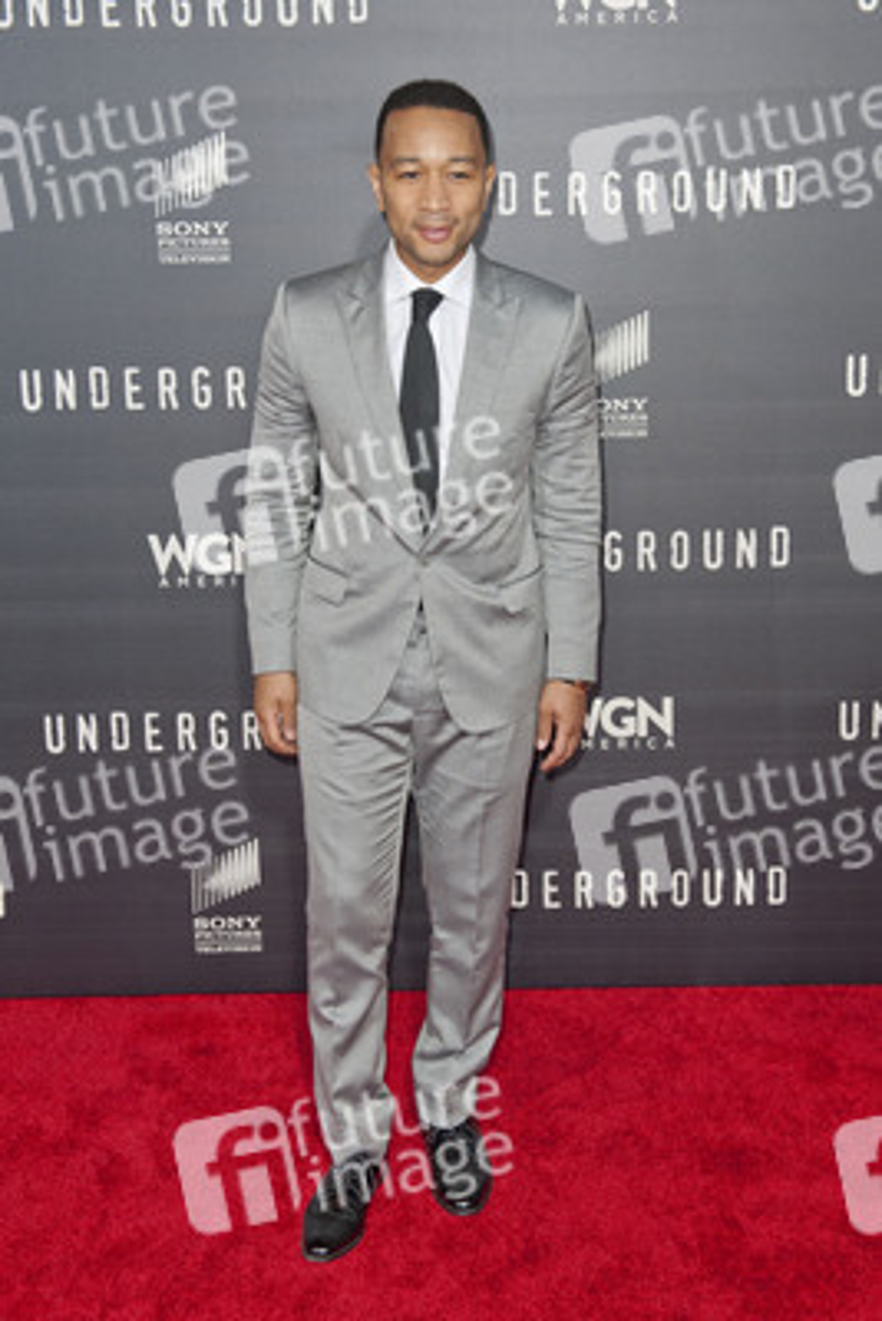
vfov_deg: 43.6
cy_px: 660
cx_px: 441
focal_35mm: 45
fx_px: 1652
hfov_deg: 29.9
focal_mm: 45
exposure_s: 1/400
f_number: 4.5
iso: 800
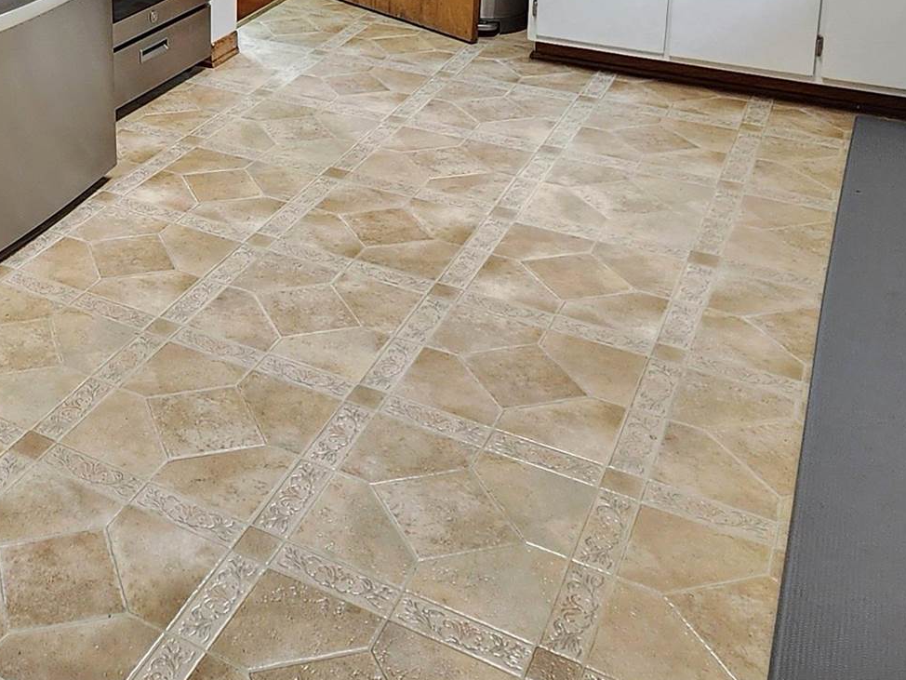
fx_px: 1073
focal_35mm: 41
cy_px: -72
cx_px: 107
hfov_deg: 42.4
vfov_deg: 31.2
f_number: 2.2
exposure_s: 1/60.2
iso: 160
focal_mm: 2.2
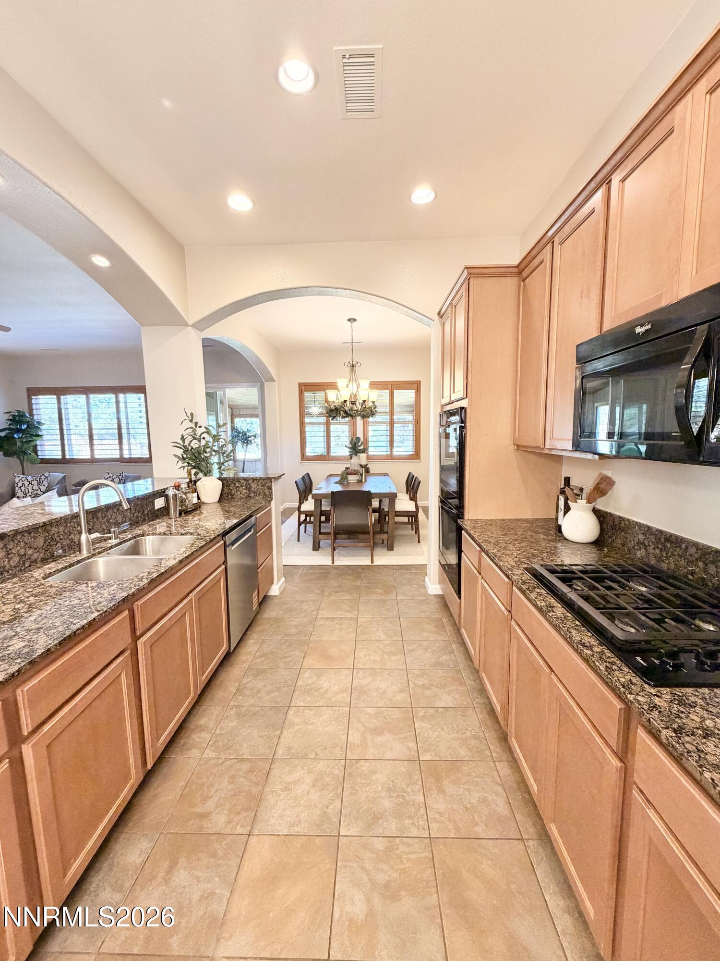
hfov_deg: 85.7
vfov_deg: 102.1
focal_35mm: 14
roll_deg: +1.4
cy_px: 480
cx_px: 360
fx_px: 388
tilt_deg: -7.0
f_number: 2.2
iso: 200
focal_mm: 2.22
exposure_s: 1/60
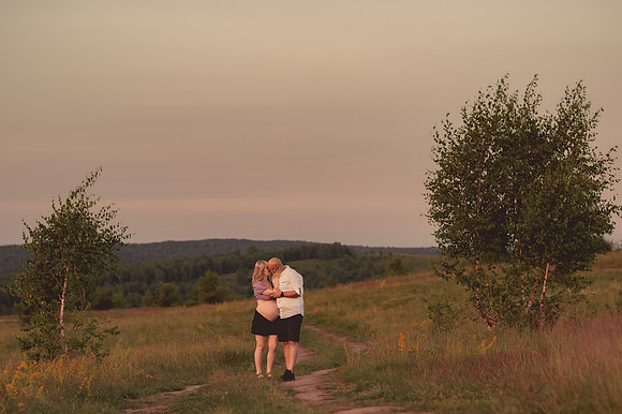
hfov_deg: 19.9
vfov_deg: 13.3
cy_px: 250
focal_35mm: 103
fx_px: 1773
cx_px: 298
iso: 400
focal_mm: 85
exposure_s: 1/500
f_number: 2.8
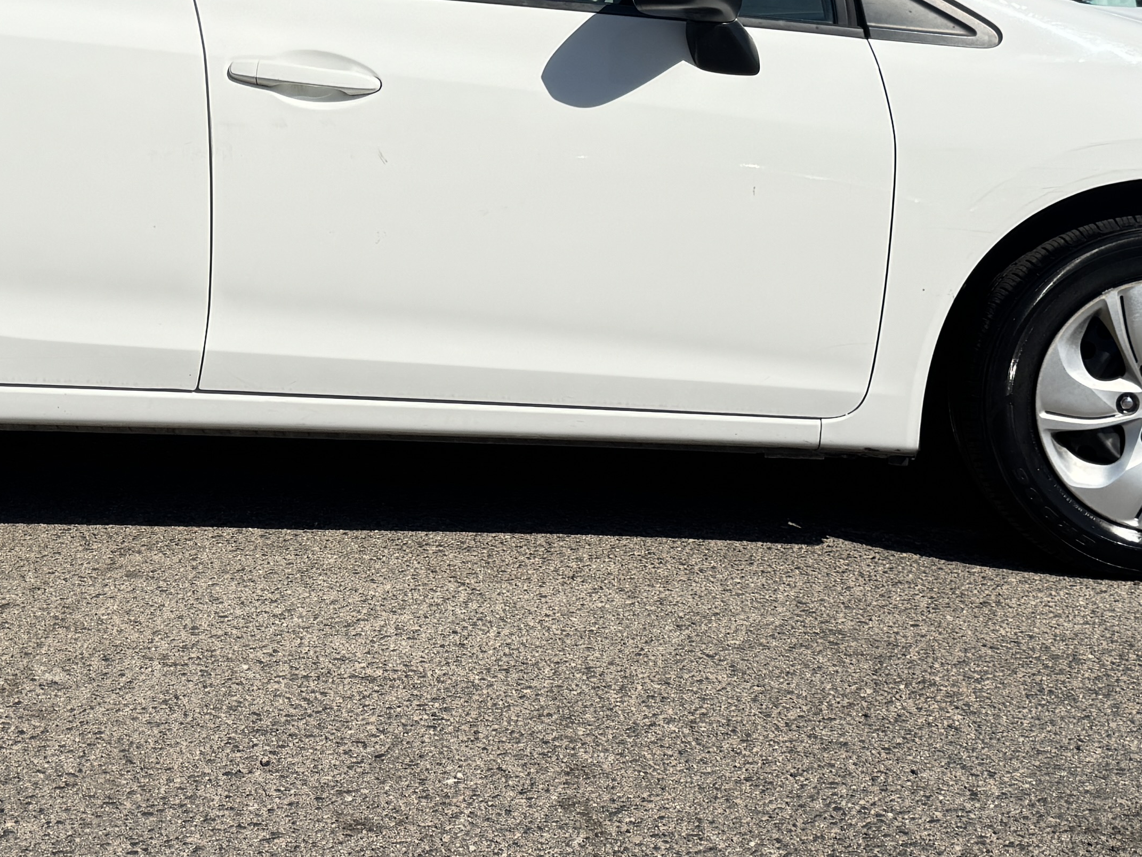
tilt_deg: -2.4
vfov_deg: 22.5
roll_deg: -1.0
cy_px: 129
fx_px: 2112
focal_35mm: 64
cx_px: 382
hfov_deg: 30.0
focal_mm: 6.76
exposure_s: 1/6410
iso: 80
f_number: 1.78
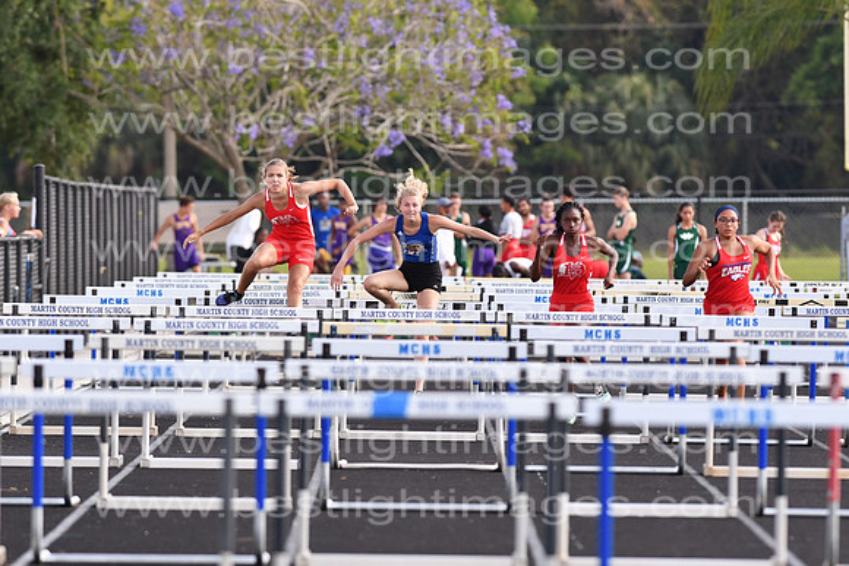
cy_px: 283
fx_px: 10614
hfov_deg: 4.6
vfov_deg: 3.1
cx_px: 424
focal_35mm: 450
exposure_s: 1/1000
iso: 400
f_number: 5.6
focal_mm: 300
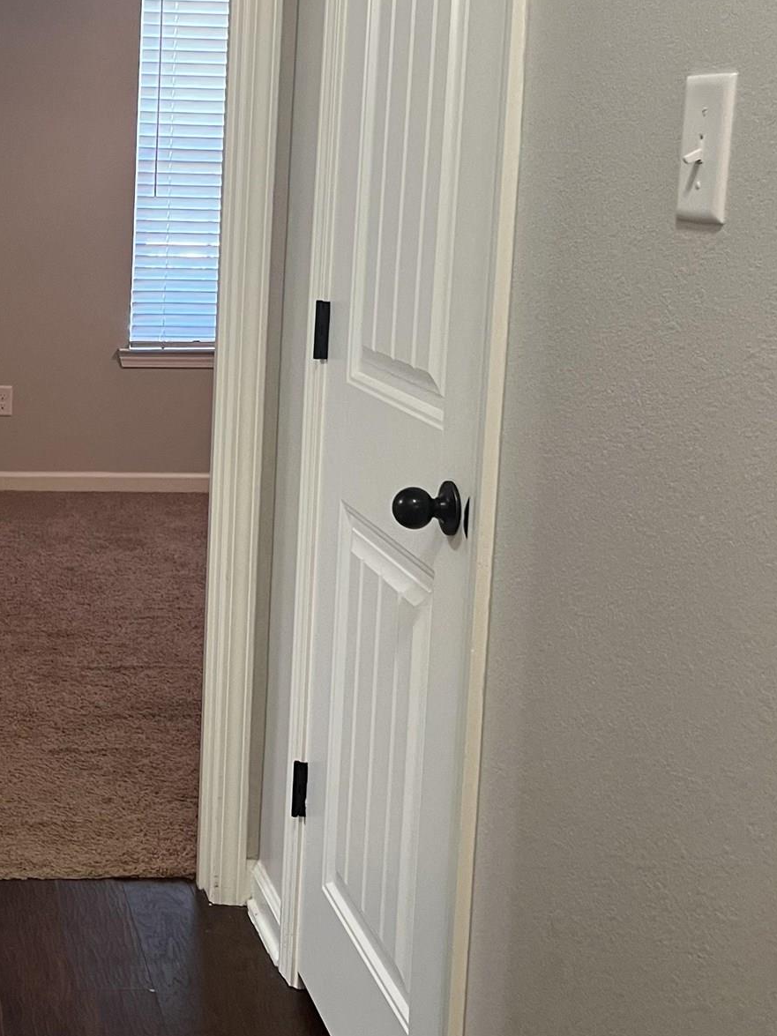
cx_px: 25
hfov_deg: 27.2
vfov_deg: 37.3
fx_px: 1527
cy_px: 386
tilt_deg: -9.6
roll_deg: -1.5
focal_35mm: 51
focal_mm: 5.1
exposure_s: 1/60
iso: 160
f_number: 1.6
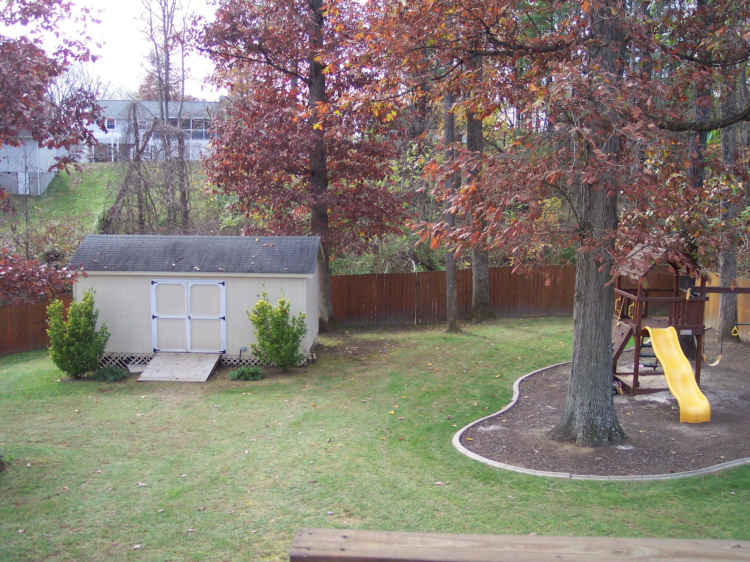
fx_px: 823
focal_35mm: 38
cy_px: 281
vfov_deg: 37.7
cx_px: 375
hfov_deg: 49.0
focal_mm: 8
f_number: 2.8
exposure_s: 1/250
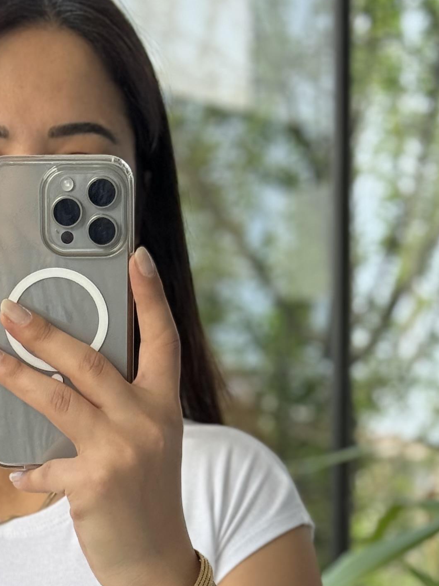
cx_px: 33
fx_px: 2316
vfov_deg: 13.8
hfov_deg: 10.8
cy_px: 781
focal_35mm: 137
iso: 64
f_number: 1.78
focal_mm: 6.86
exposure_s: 1/312
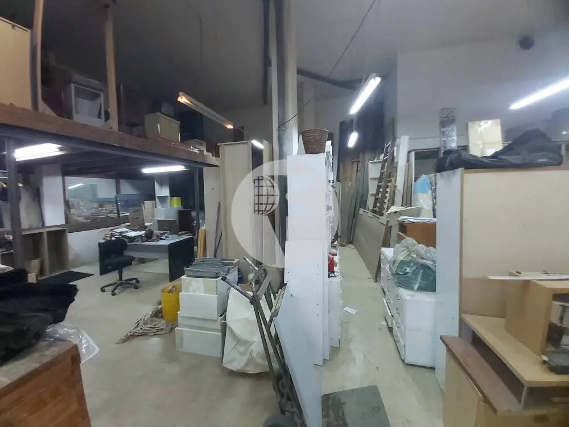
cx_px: 284
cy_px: 214
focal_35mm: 12
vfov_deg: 94.5
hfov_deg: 110.5
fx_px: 197
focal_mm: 1.42
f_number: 2.2
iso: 250
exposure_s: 1/25
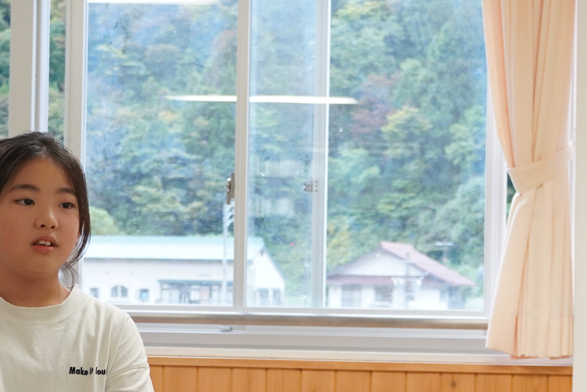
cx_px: 438
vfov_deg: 12.9
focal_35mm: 106
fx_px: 1732
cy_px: 283
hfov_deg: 19.1
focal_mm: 31
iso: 1600
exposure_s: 1/160
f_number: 4.5
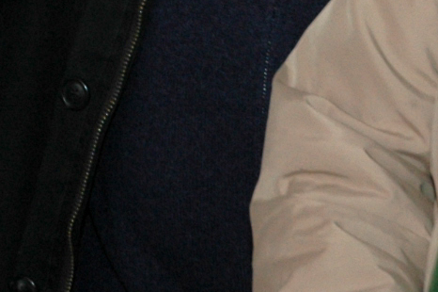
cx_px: -120
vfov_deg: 4.3
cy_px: -374
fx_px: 3854
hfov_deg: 6.5
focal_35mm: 317
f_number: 5
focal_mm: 44
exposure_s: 1/60
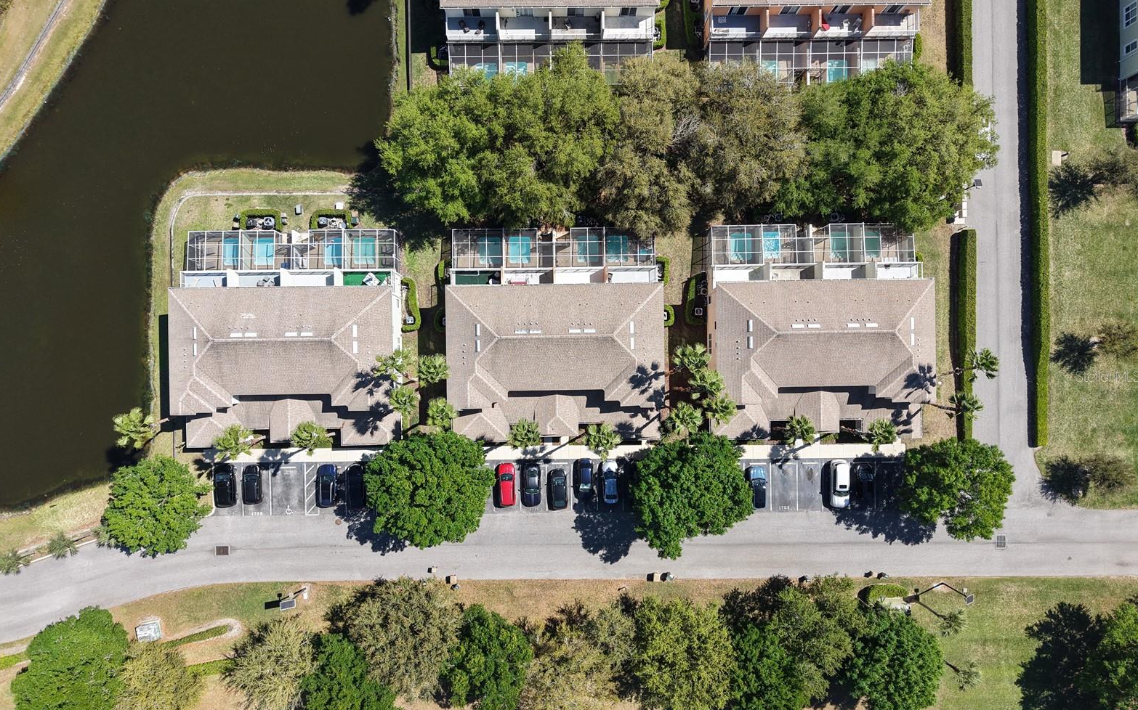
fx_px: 806
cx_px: 562
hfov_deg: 70.4
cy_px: 376
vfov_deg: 47.5
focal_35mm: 26
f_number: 1.8
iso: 170
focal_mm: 8.67
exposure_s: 1/3000
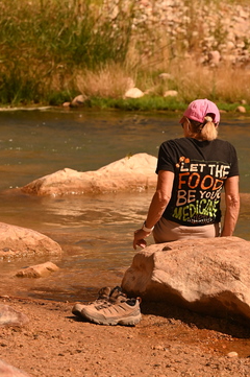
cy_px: 253
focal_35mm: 173
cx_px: 145
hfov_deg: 7.9
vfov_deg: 11.9
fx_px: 1805
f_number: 6.3
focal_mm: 120
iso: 1000
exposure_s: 1/6400
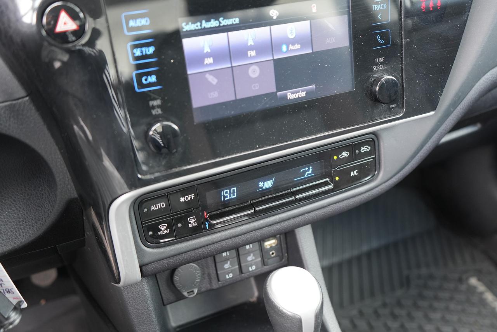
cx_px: 248
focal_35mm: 34
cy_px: 166
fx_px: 469
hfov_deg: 55.8
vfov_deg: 38.9
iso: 2000
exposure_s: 1/160
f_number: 4
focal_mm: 34
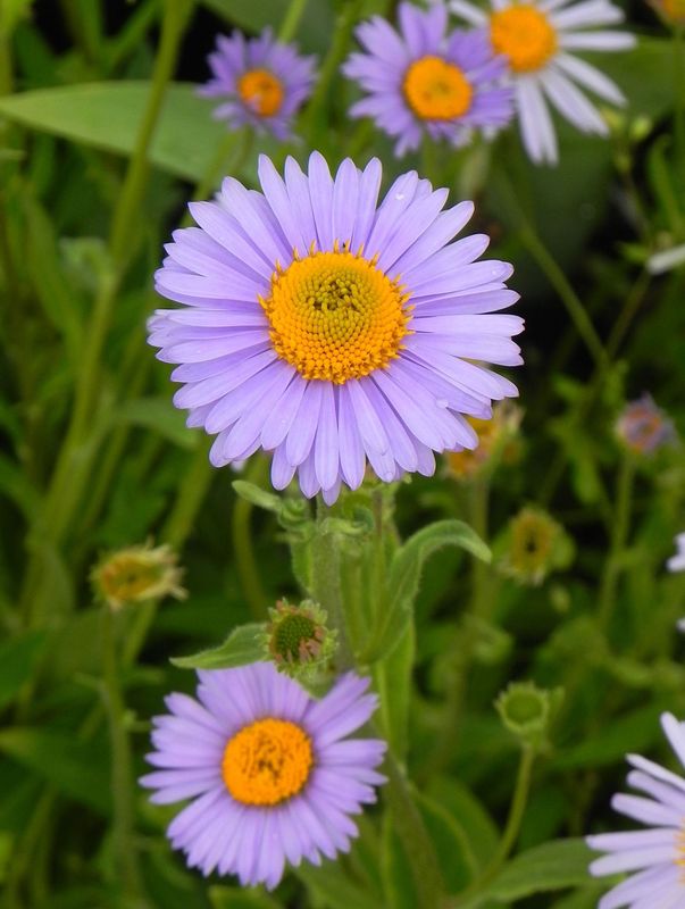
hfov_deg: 9.2
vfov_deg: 12.2
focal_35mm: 162
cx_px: 342
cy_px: 454
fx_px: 4261
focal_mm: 28.8
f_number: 5
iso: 160
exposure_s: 1/500
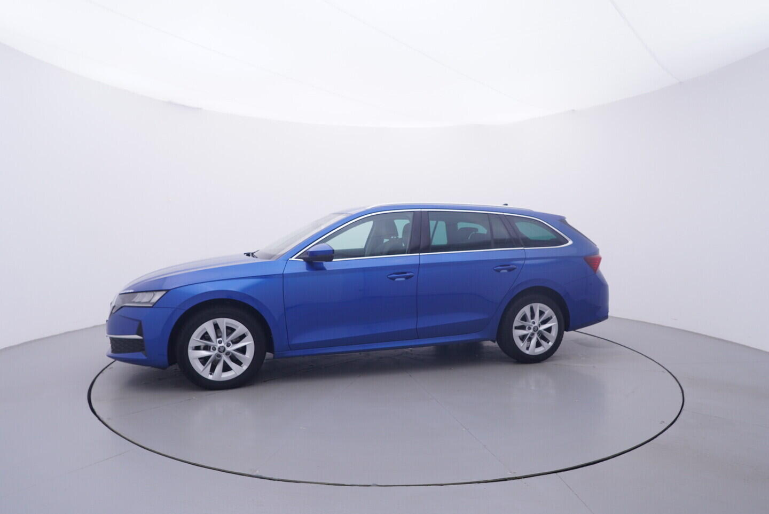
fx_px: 481
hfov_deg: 77.3
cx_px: 384
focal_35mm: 22
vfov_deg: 56.2
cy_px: 257
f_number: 5
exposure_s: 1/80
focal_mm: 15
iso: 200
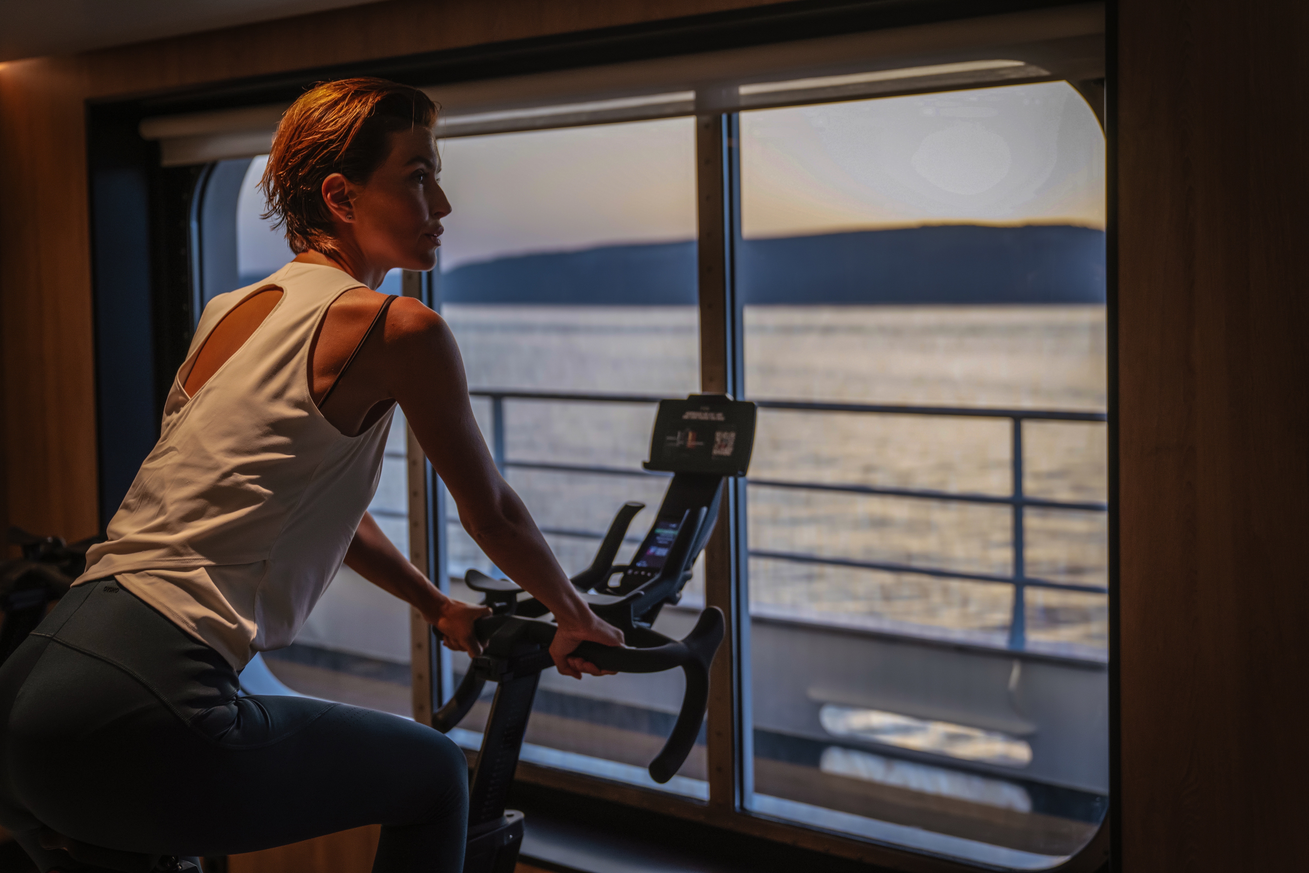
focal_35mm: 41
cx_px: 654
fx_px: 1491
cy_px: 436
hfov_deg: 47.4
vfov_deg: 32.6
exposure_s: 1/320
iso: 1600
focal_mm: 41
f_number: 2.8
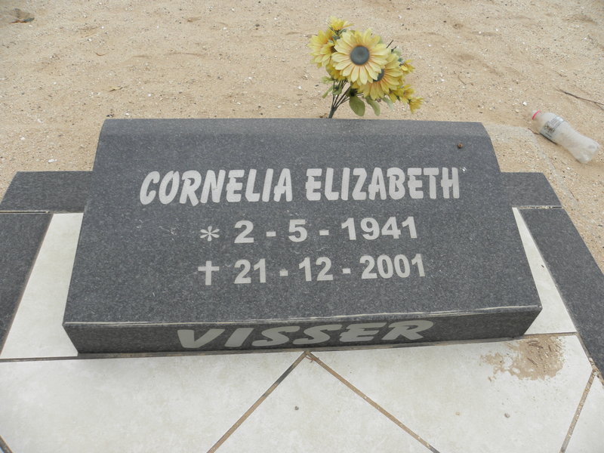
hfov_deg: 67.3
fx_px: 454
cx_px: 302
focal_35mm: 26
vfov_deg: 53.1
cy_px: 226
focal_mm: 4.6
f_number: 2.8
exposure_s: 1/60
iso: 64
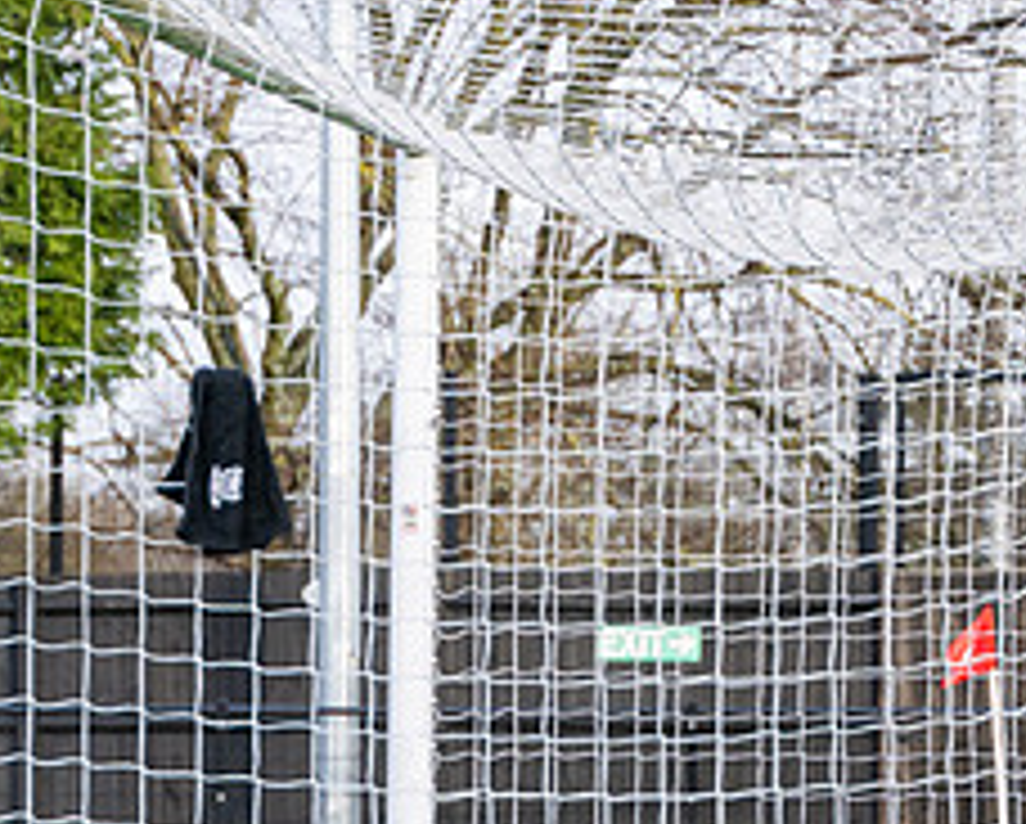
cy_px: 961
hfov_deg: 5.7
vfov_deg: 4.6
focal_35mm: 338
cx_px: -240
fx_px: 10277
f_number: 4
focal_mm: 98
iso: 400
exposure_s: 1/800
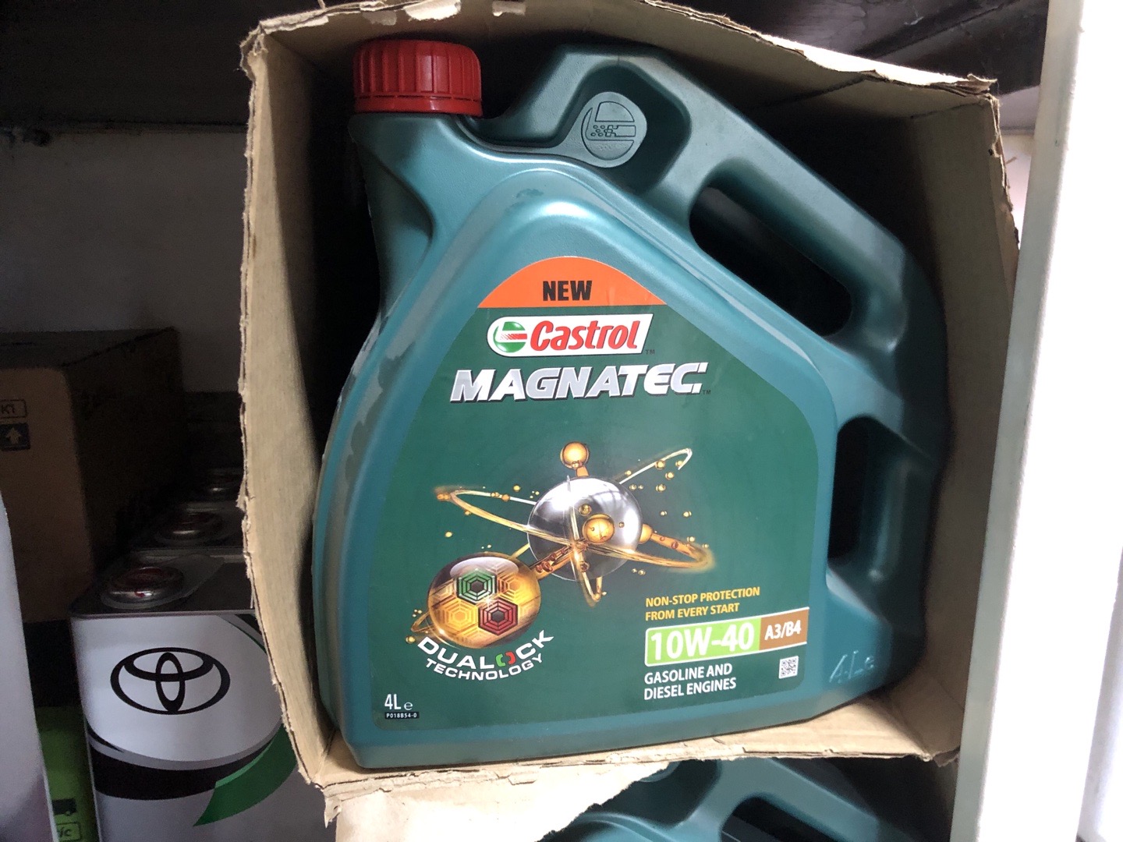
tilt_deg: -13.1
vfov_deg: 49.7
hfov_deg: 63.4
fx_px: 908
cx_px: 562
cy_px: 421
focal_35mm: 28
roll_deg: +0.8
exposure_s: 1/10
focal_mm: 4
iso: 100
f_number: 1.8
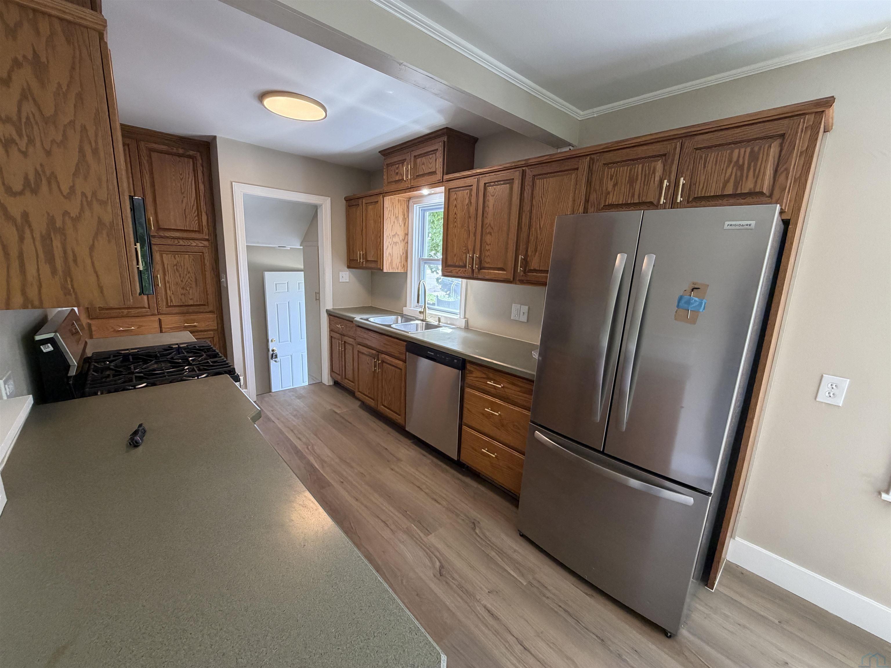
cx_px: 446
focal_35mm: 14
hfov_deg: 102.1
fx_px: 360
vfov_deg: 85.7
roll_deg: -1.7
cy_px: 334
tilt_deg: -11.6
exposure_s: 1/120
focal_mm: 2.22
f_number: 2.2
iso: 250
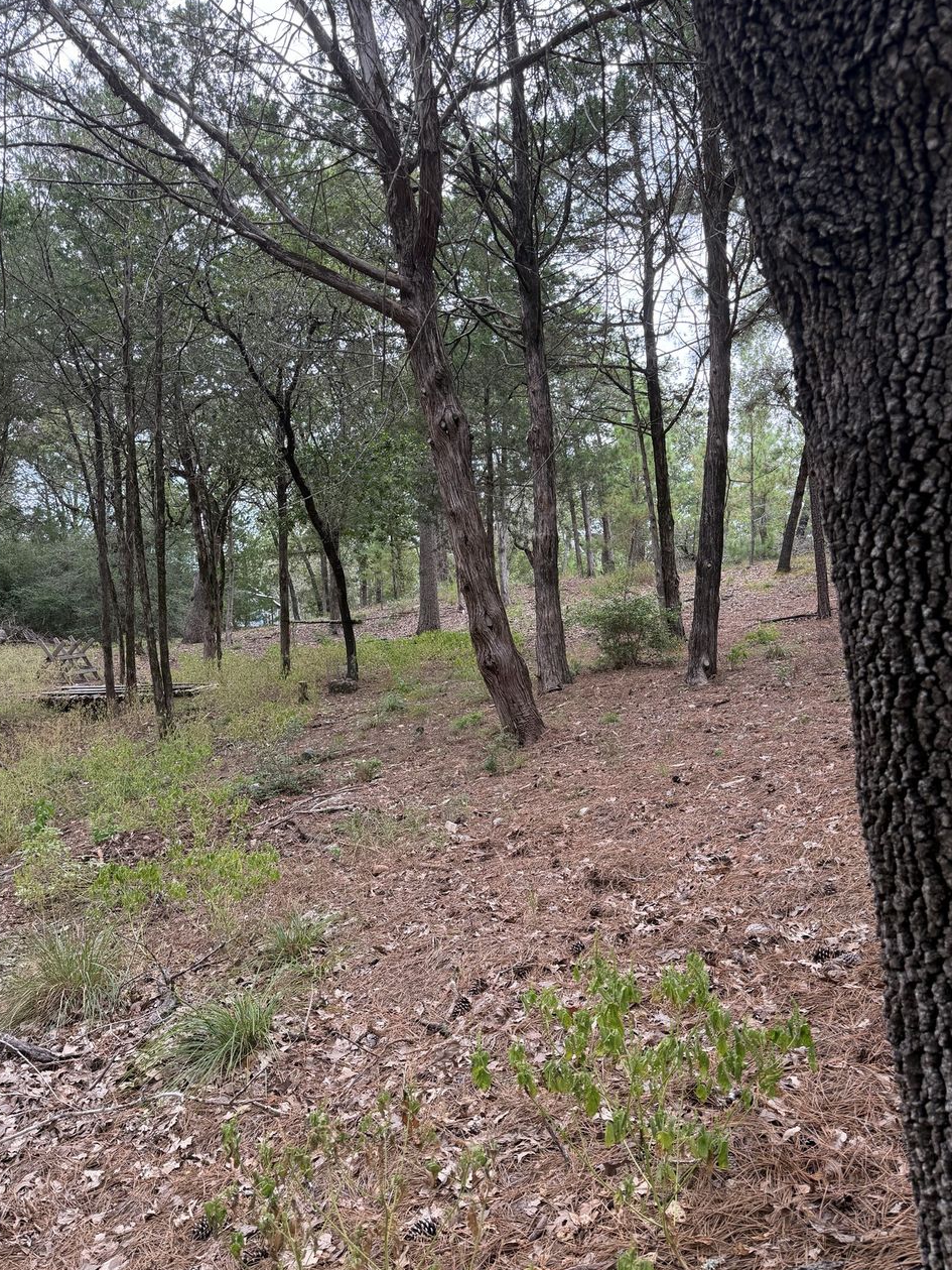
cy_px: 675
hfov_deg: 53.0
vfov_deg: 67.2
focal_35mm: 26
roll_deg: +0.4
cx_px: 452
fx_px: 953
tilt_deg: -1.2
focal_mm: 6.76
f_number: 1.78
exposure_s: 1/330
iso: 100
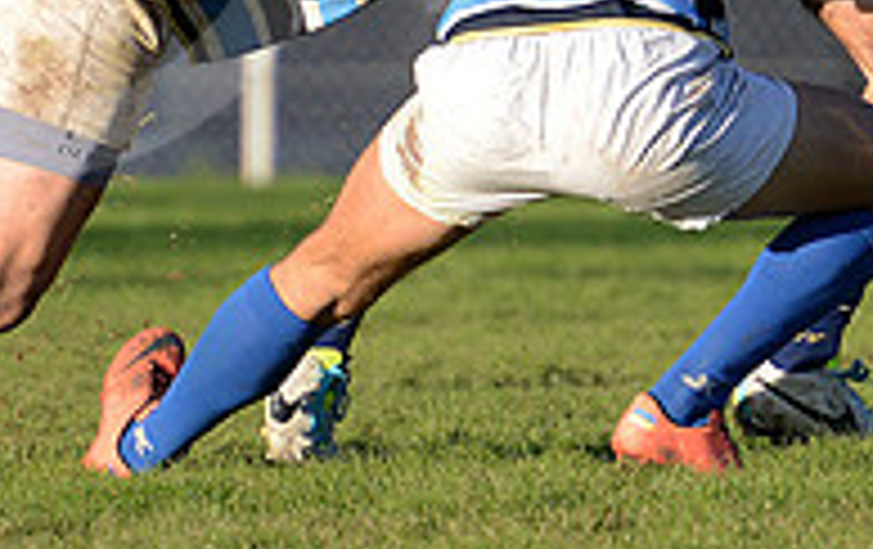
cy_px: -142
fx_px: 19567
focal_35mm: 821
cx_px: 788
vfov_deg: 1.6
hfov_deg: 2.6
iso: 500
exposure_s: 1/1250
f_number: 4
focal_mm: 270
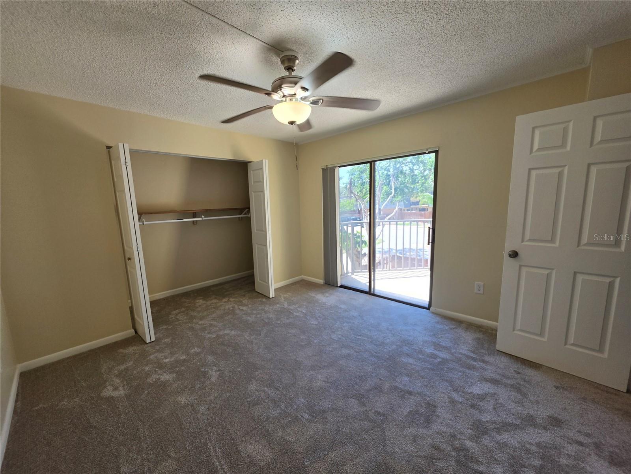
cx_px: 316
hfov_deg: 106.2
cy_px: 237
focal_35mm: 13
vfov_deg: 89.9
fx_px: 237
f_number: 1.9
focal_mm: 2.2
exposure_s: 1/120
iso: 40
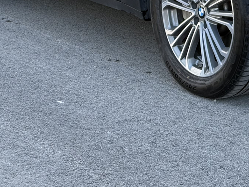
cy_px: -72
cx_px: 242
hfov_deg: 13.5
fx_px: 1036
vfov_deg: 10.1
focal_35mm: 144
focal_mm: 6.76
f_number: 1.78
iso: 80
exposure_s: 1/405
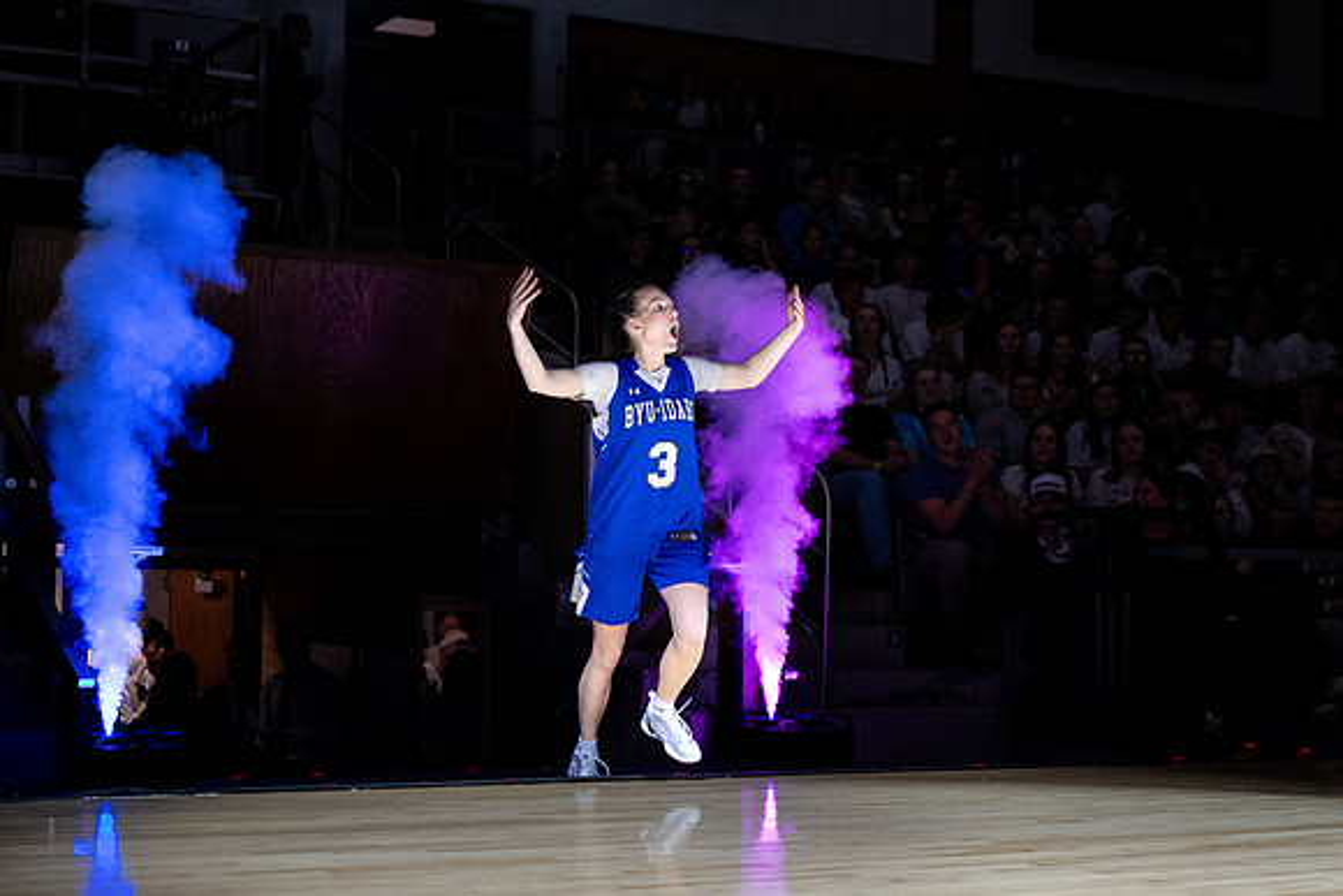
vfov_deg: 23.7
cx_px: 609
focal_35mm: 57
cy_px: 462
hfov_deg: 34.9
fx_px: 2137
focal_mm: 43
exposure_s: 1/1600
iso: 4000
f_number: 2.8
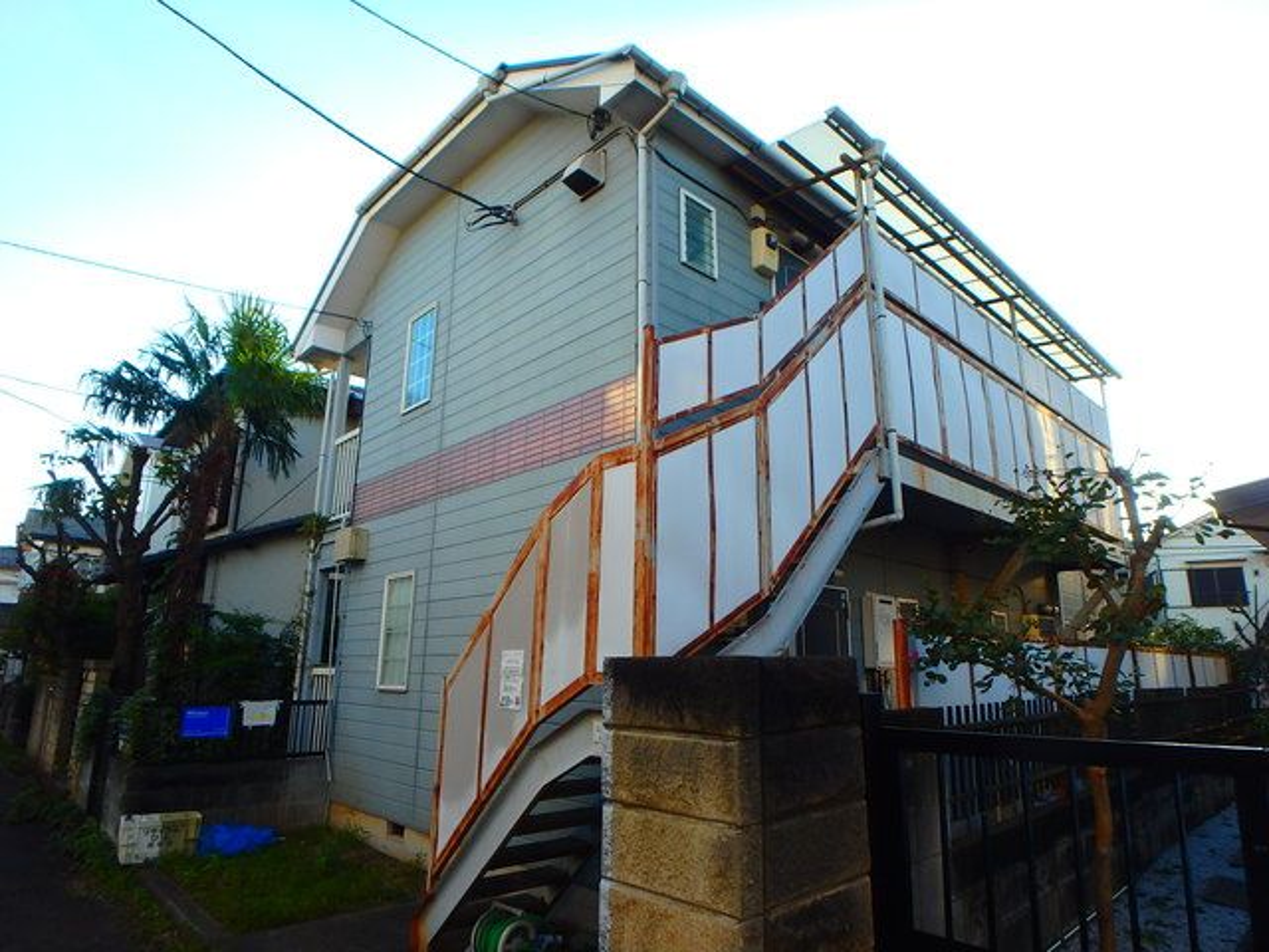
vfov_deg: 63.4
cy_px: 476
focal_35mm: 21
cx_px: 634
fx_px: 770
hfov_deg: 79.0
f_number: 3.5
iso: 125
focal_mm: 3.7
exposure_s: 1/250
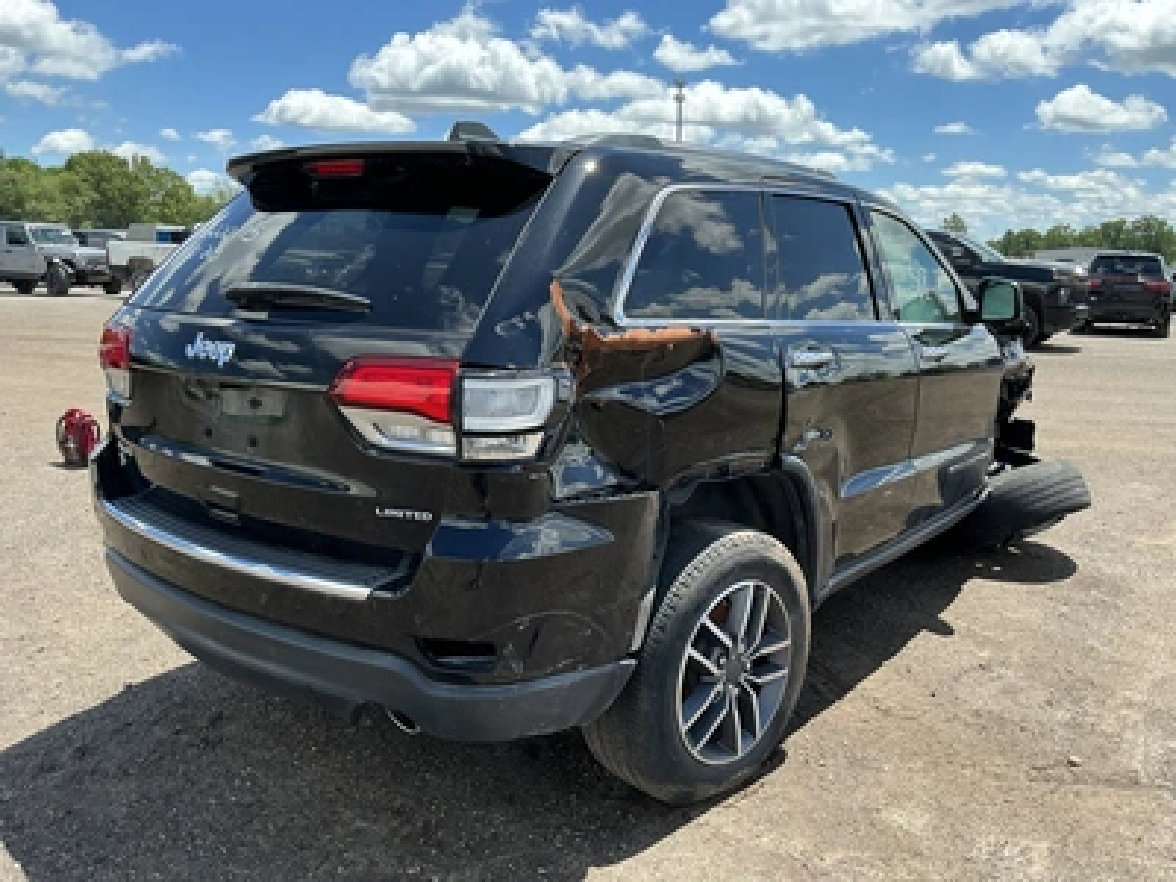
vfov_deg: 49.7
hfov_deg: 63.4
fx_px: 951
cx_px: 588
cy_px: 441
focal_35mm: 28
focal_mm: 3
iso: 25
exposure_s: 1/709
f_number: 1.8
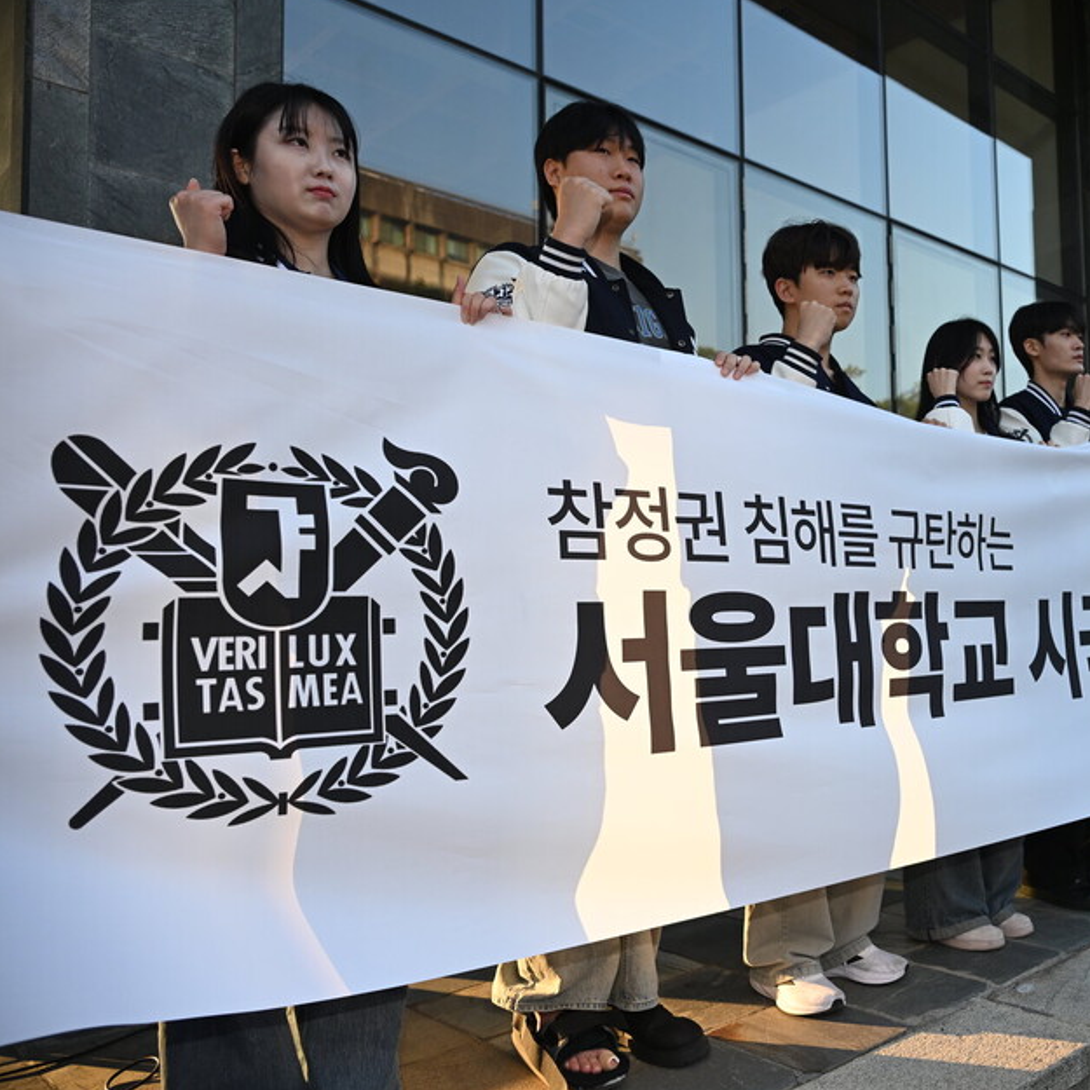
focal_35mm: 31
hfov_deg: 50.3
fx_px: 1104
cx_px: 823
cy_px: 543
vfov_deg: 52.5
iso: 280
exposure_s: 1/400
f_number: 4
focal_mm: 24
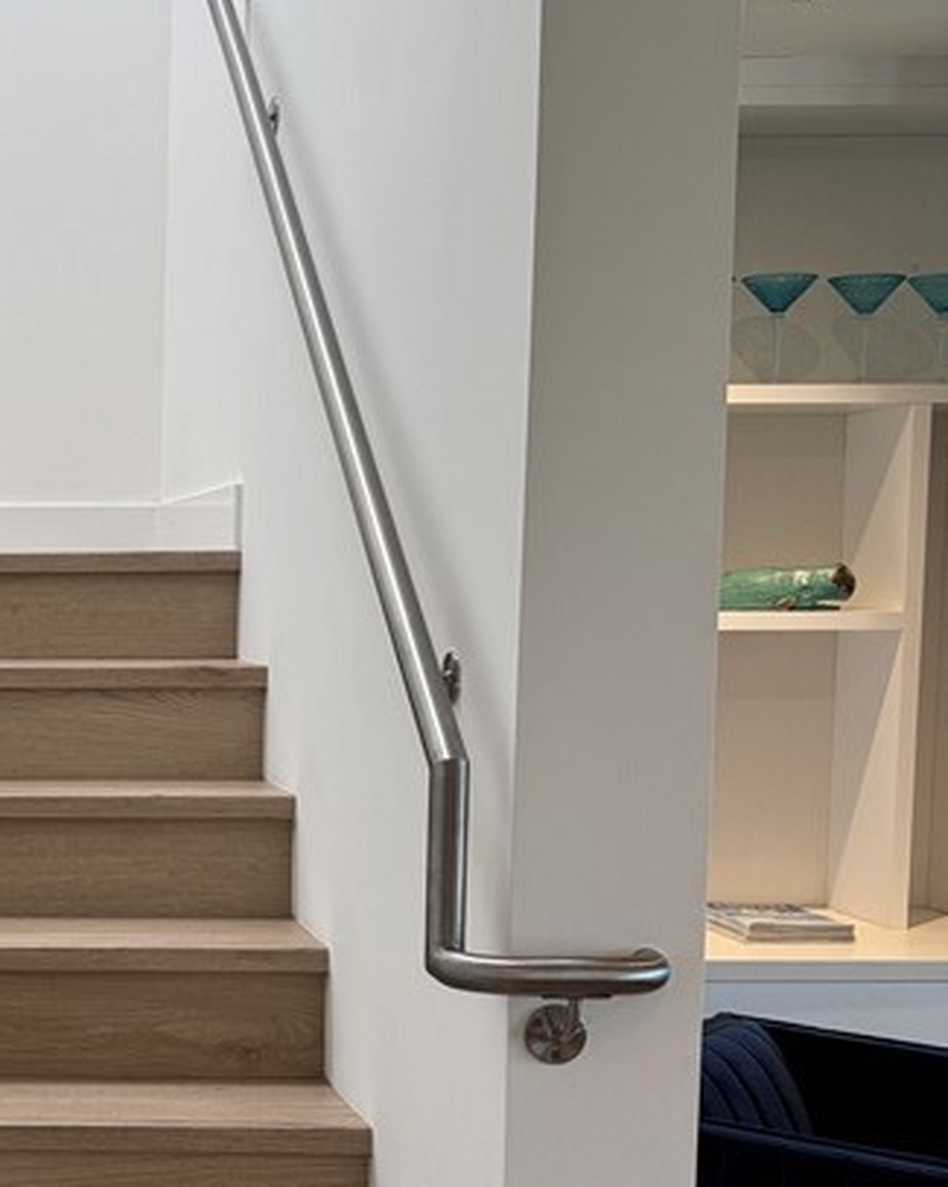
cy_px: 761
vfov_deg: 31.8
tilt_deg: -5.5
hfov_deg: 23.8
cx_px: -152
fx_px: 2072
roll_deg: +0.6
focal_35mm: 59
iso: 64
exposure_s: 1/193
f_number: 1.78
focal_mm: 6.76
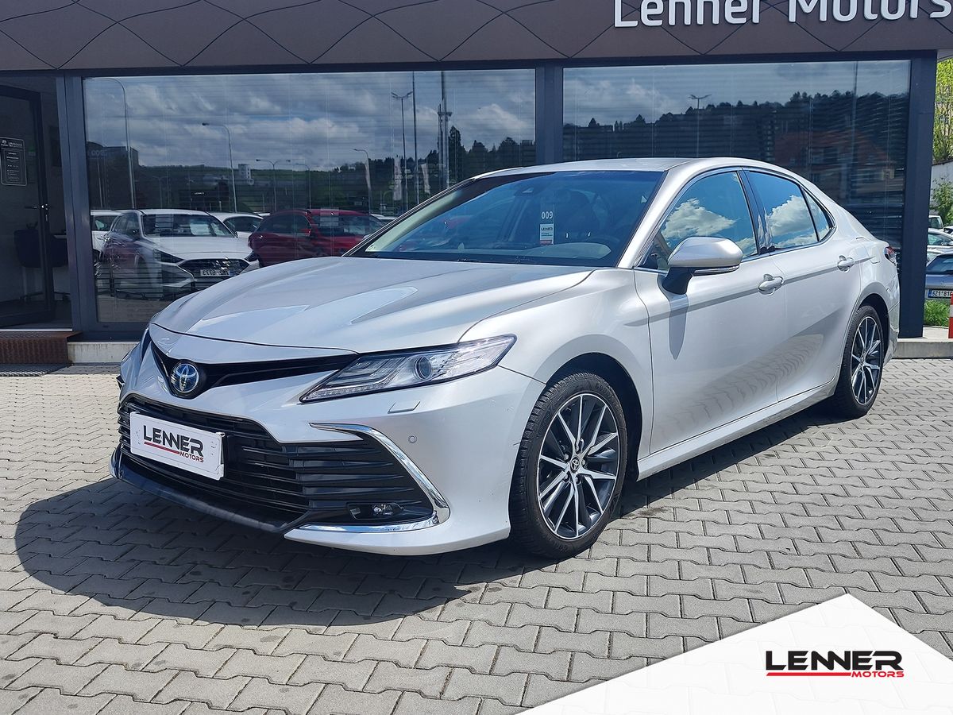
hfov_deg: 73.9
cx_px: 476
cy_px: 358
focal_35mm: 23
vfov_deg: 58.9
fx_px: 633
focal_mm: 7.01
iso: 50
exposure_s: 1/1226
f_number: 1.69
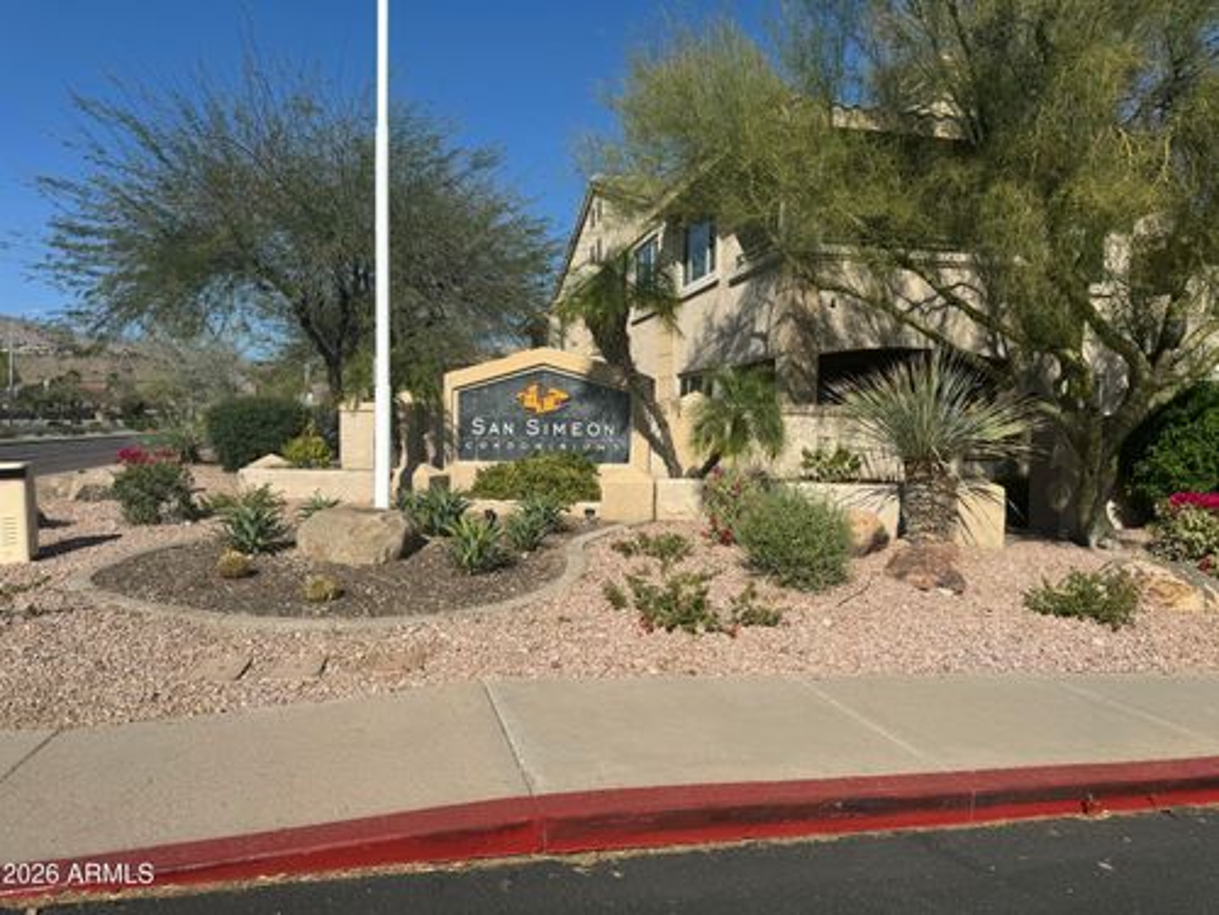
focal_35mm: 24
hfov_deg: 71.6
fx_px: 845
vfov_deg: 56.8
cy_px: 458
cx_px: 610
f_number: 1.78
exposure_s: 1/7092
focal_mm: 6.76
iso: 80
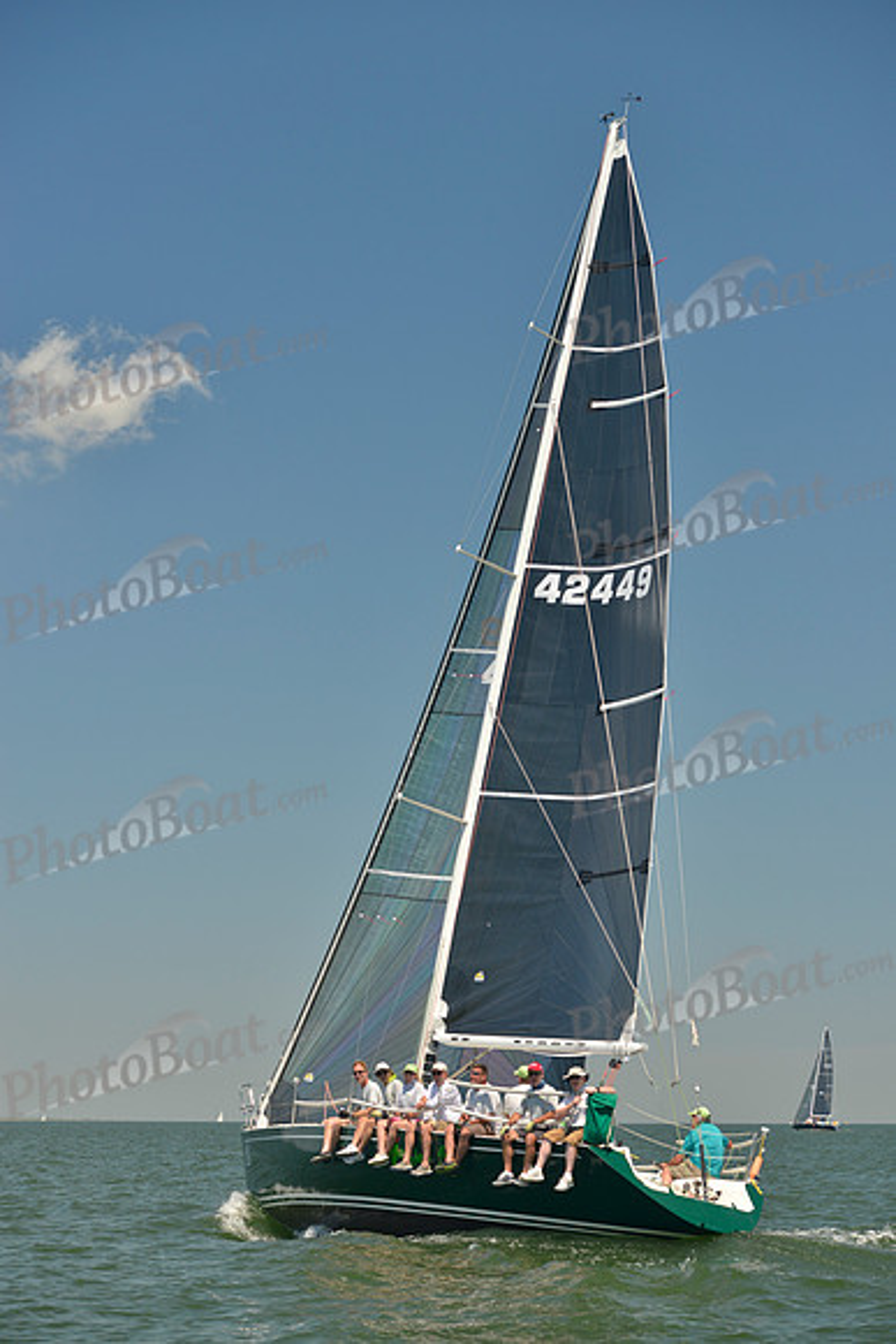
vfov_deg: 28.8
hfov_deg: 19.5
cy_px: 672
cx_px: 448
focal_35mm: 70
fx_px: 2612
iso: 200
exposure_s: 1/640
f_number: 5.6
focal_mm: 70
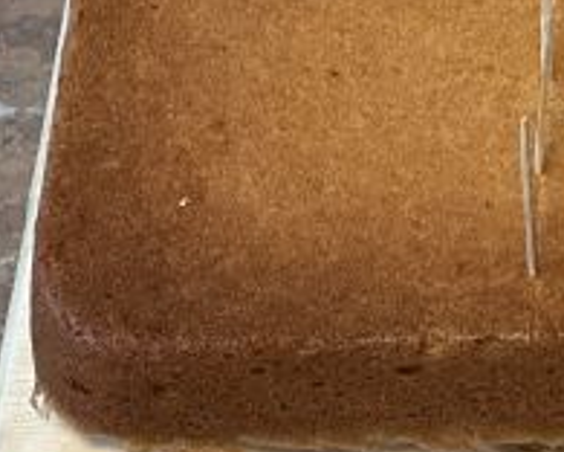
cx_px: 836
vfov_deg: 6.7
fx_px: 3856
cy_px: 174
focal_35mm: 231
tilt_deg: -51.0
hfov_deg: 8.2
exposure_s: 1/50
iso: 400
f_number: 2.8
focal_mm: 9
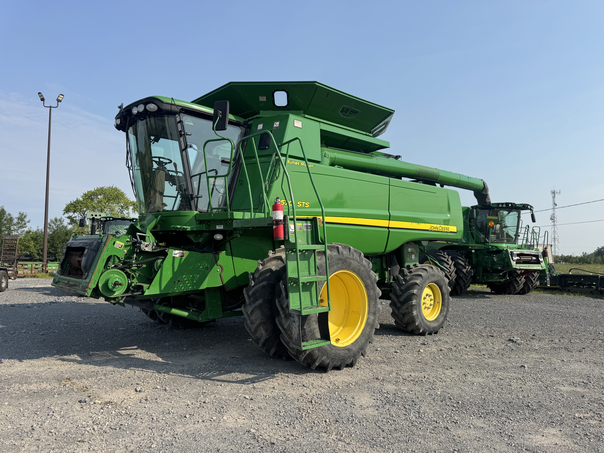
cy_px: 226
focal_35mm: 24
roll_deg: -0.7
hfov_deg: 71.6
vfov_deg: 56.8
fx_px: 419
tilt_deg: +5.0
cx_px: 302
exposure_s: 1/4310
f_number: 1.78
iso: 80
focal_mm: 6.76
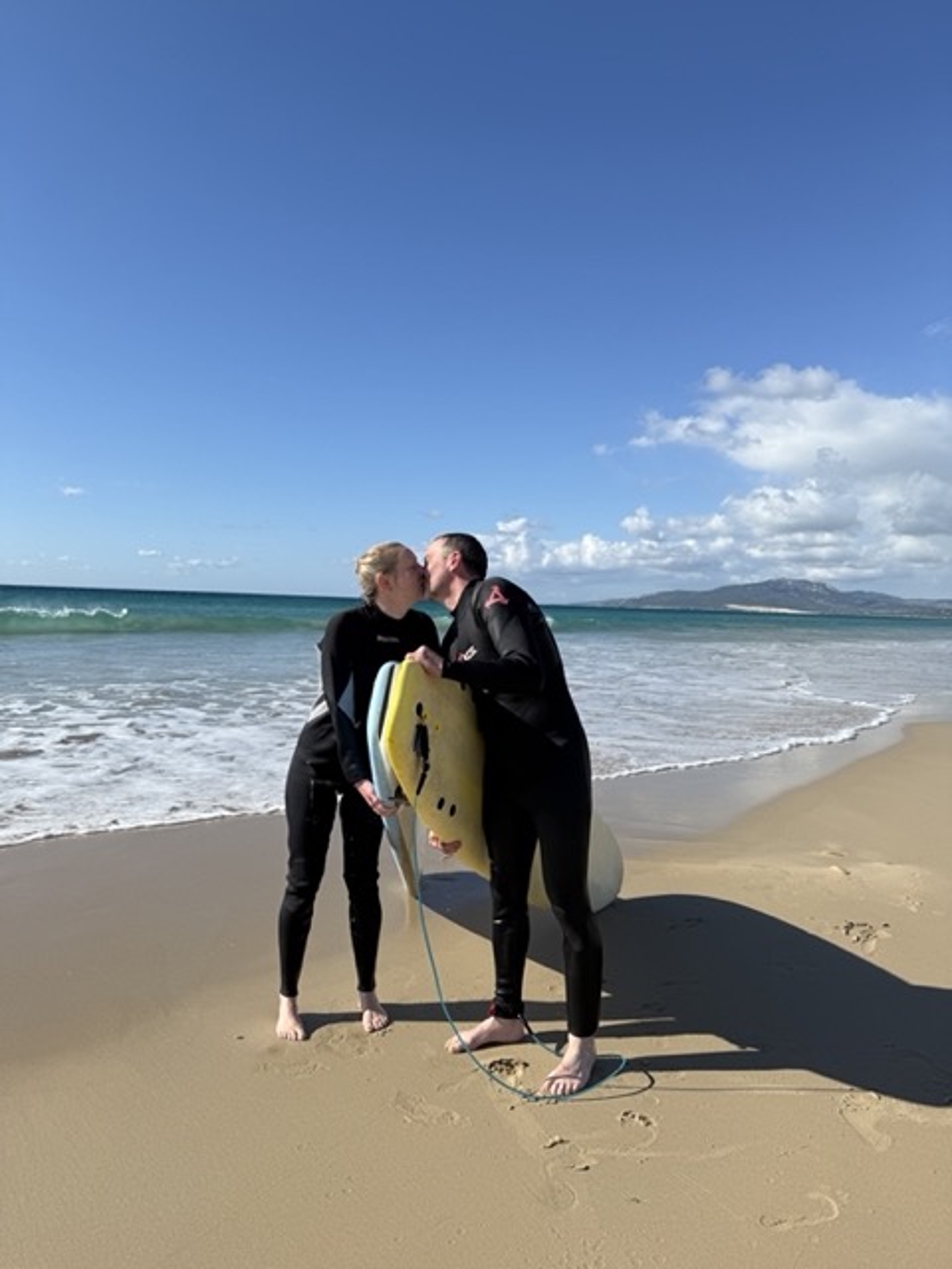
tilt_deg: -2.8
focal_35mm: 24
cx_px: 476
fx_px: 880
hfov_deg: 56.8
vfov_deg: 71.6
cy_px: 634
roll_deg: -2.7
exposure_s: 1/6173
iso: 80
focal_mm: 6.76
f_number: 1.78
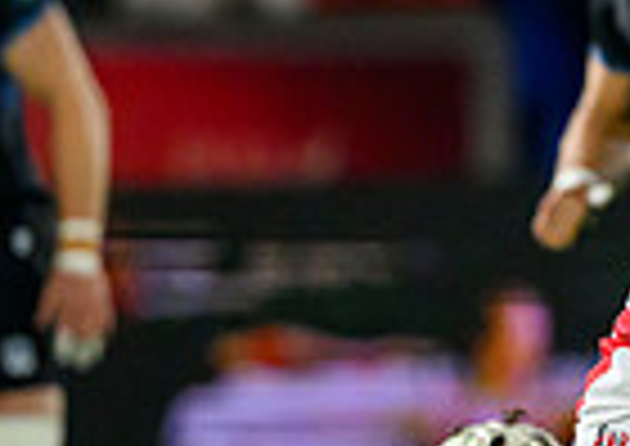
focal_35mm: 1941
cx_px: 907
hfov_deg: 1.0
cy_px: 157
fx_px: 34612
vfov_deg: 0.7
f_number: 3.2
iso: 8000
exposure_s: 1/2500
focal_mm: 400
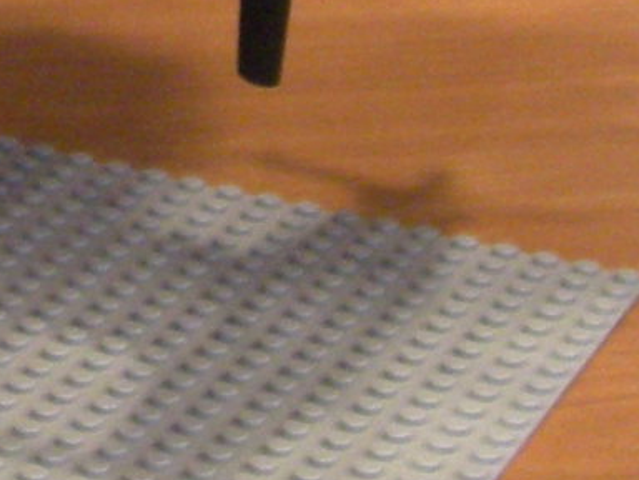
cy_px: -678
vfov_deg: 6.0
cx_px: -612
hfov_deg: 8.0
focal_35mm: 236
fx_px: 4356
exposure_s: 1/8
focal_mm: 5.7
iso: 208
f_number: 2.8
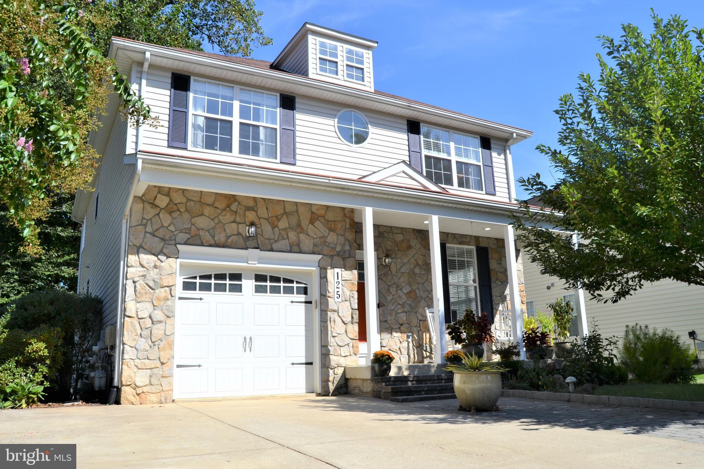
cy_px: 234
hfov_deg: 67.4
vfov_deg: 47.9
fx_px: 528
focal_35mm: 27
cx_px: 352
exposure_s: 1/320
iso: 100
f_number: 9
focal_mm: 18
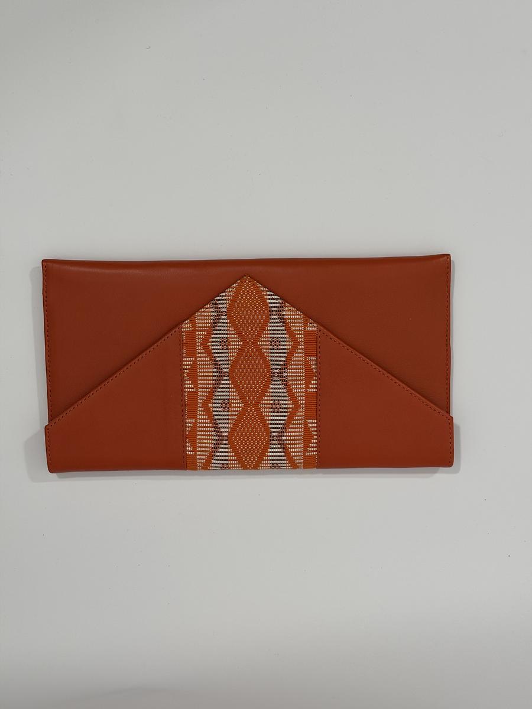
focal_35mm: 48
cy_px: 354
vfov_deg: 39.7
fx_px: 984
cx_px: 266
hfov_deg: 30.3
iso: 80
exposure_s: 1/100
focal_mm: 6.76
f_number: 1.78
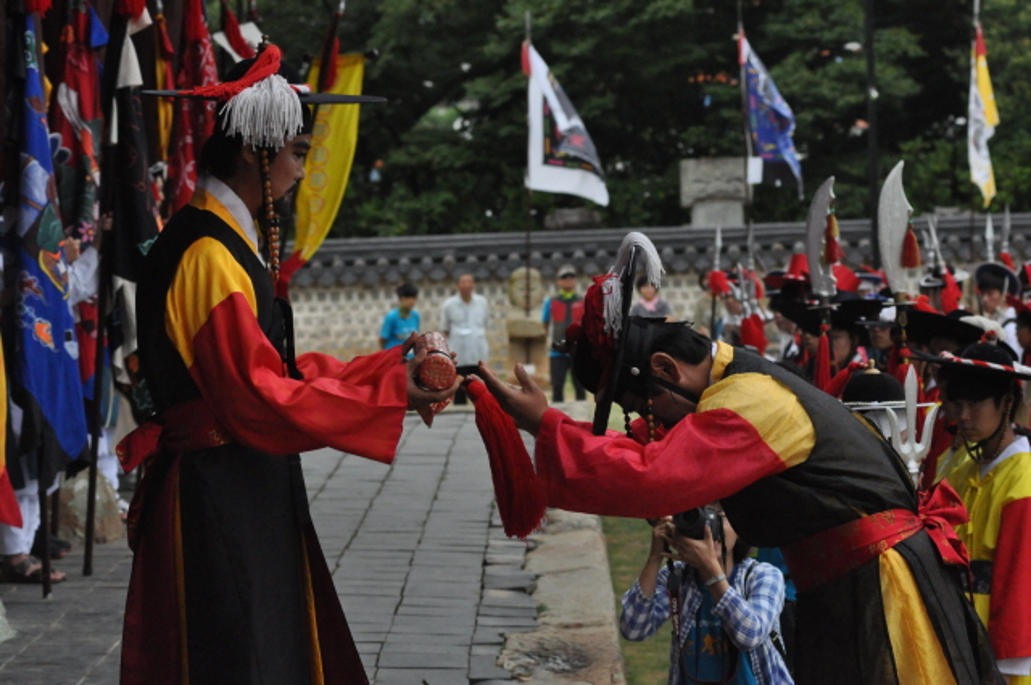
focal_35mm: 300
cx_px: 516
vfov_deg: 4.6
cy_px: 342
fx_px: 8581
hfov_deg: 6.9
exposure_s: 1/1600
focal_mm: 200
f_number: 5
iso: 2000
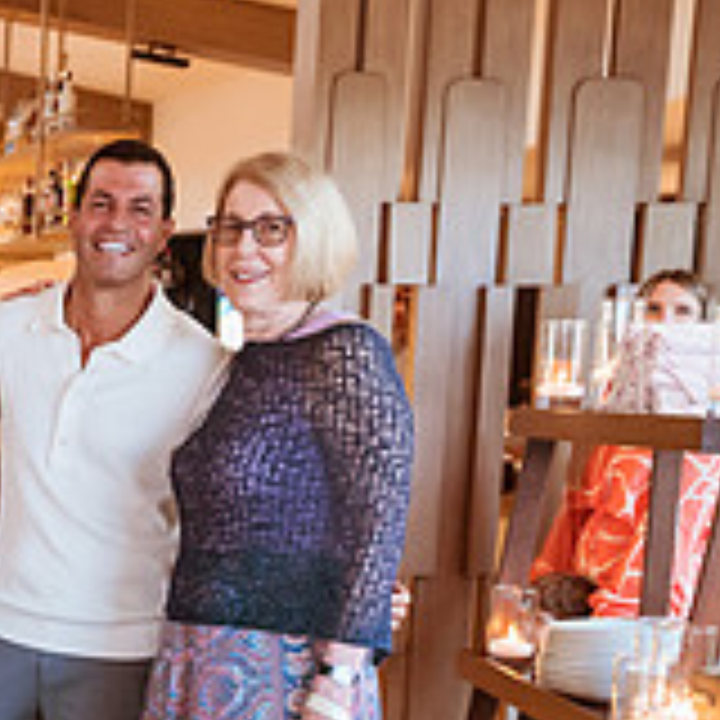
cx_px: -330
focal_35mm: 76
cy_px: 643
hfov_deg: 20.0
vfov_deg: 22.2
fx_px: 1788
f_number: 2.8
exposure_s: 1/125
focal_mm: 24
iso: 3200
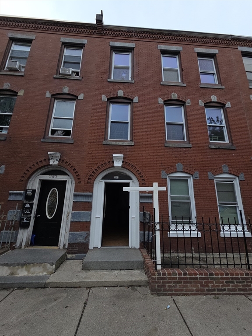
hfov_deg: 89.9
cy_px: 168
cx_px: 126
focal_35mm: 13
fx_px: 126
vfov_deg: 106.2
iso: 50
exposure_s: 1/984
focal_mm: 2.2
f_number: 2.2
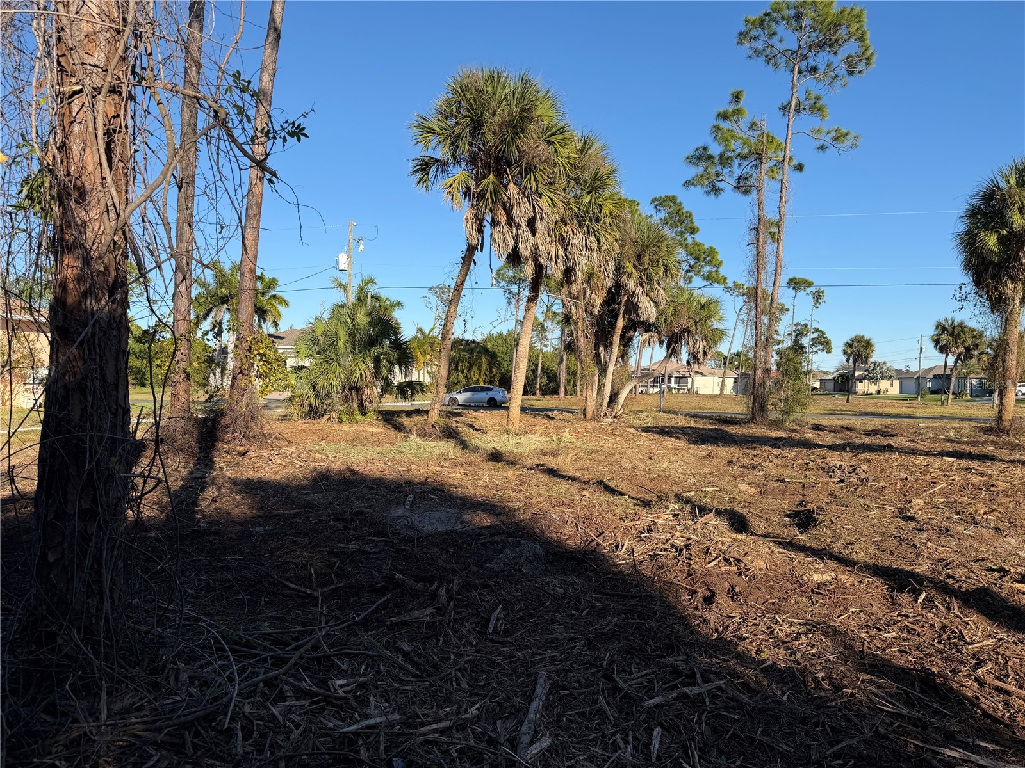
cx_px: 512
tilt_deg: -0.7
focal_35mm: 24
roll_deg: -0.6
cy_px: 384
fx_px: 711
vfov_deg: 56.8
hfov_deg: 71.6
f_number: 1.78
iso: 80
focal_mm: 6.76
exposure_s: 1/3953
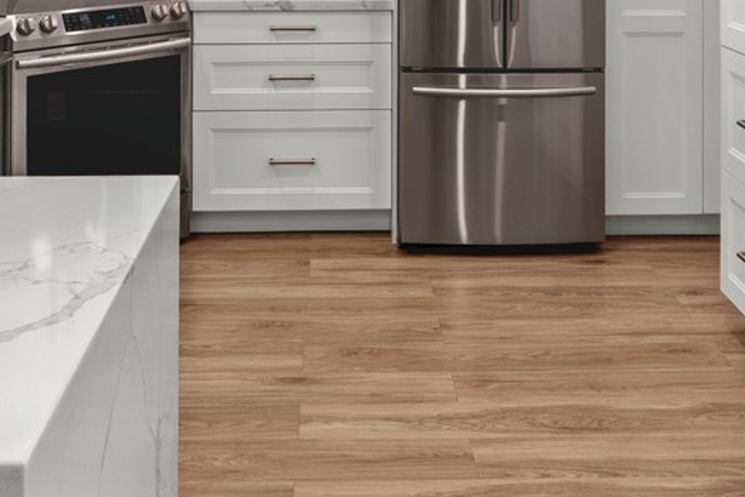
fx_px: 1076
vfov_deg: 23.6
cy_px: -111
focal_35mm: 52
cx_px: 354
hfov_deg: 38.2
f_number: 14
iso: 250
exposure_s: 1/2.5
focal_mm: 16
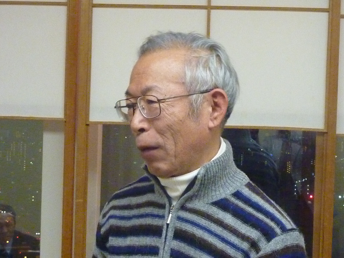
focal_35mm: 87
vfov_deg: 17.0
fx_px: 865
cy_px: 129
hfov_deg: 22.5
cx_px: 172
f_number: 3.8
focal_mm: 7.9
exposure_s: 1/25
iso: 800
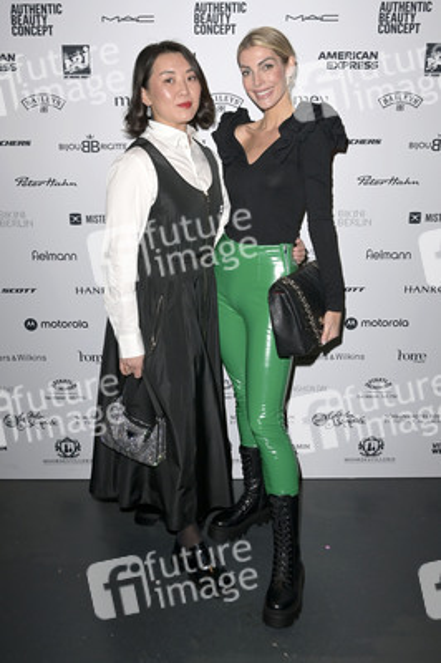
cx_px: 220
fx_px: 534
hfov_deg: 44.9
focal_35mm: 29
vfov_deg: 63.7
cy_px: 332
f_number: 5.6
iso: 500
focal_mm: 29
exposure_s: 1/250
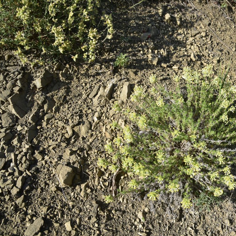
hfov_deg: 24.2
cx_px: 193
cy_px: 116
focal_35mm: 70
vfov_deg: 24.7
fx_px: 540
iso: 160
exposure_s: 1/160
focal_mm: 50
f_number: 11
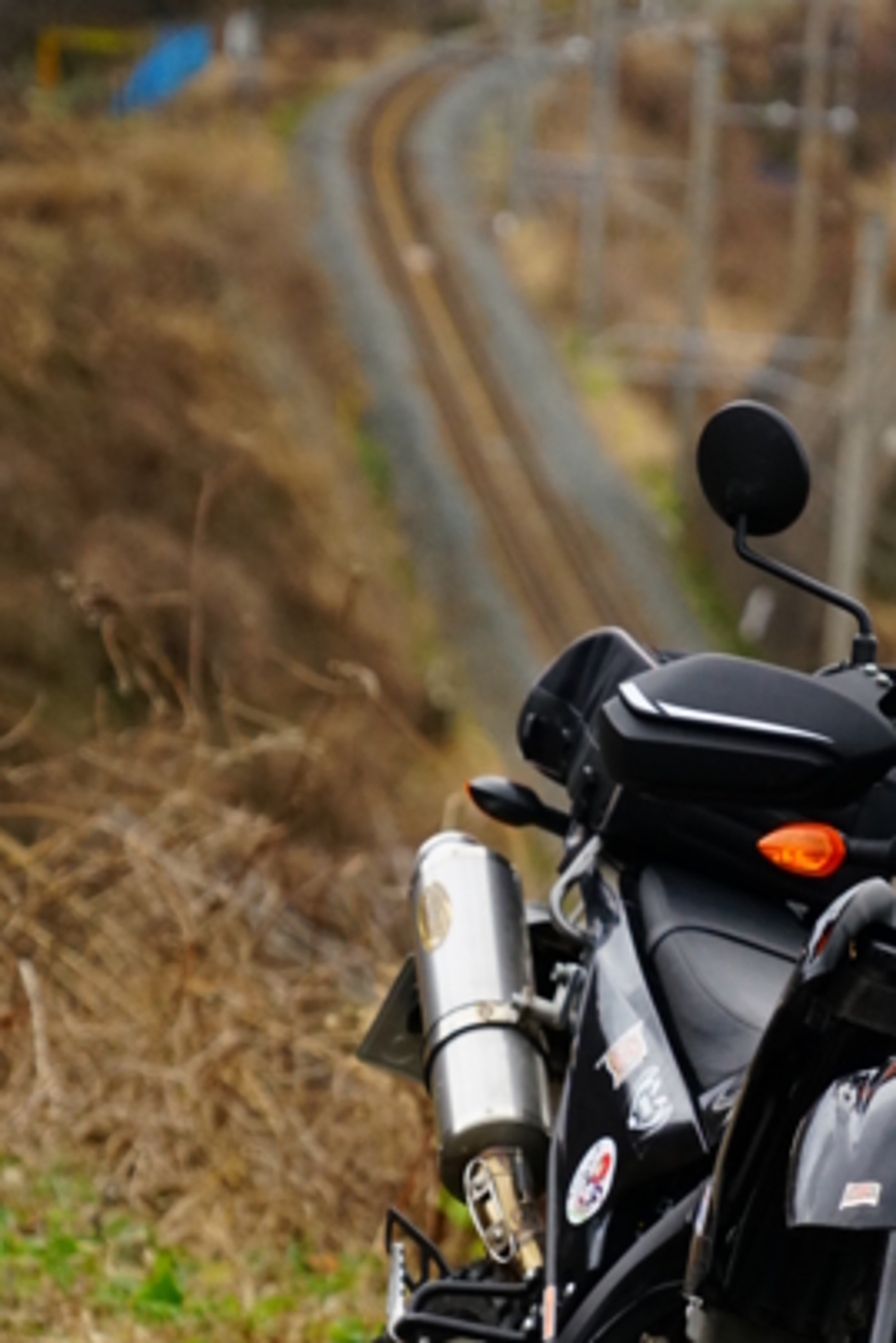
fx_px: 10444
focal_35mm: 280
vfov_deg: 7.3
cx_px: 816
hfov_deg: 4.9
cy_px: 1143
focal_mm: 141
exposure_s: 1/200
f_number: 5.6
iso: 2000
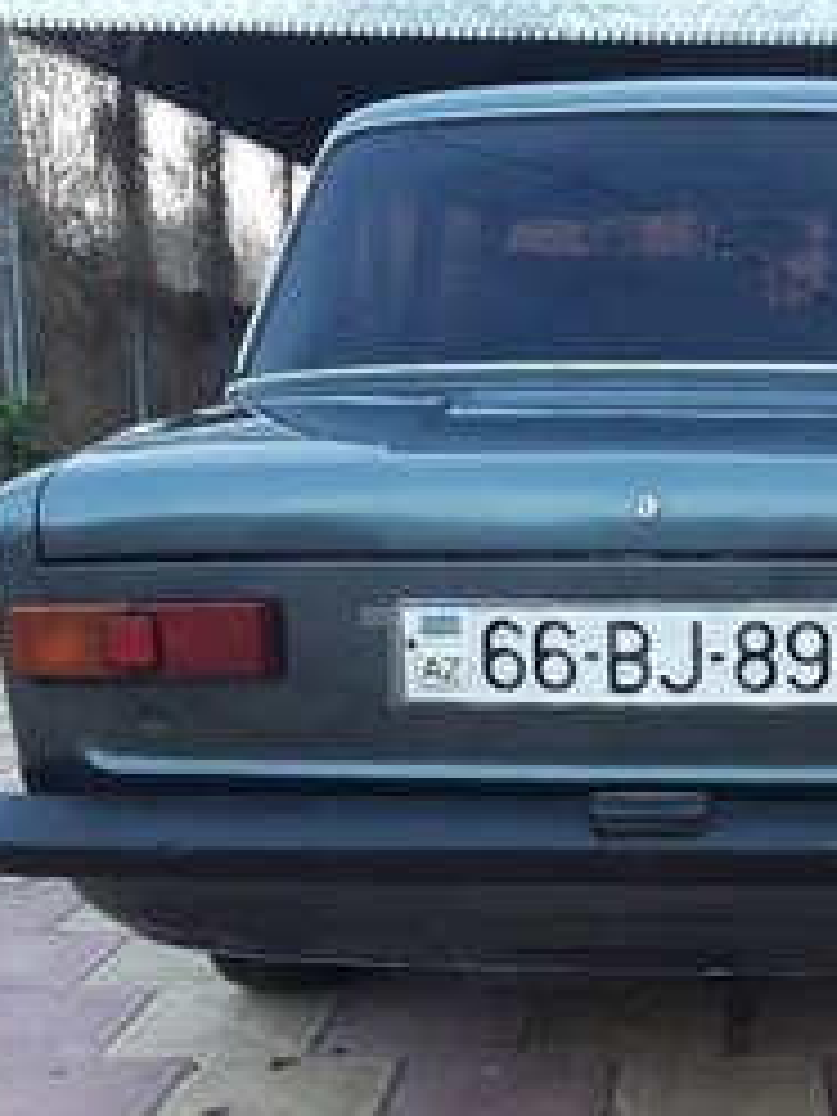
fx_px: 1805
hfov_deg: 25.5
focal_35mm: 56
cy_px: 657
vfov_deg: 34.3
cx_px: 706
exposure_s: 1/33
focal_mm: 3.7
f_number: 1.9
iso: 125
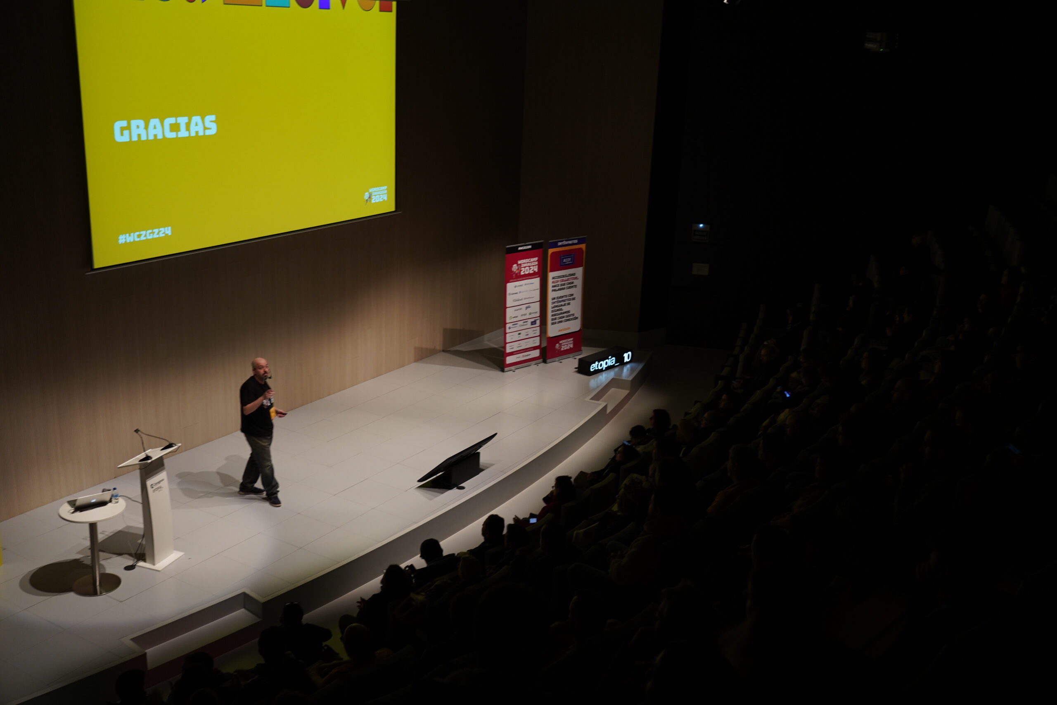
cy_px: 352
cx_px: 528
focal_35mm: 35
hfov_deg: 54.4
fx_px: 1028
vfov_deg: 37.9
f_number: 4
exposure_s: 1/60
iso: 640
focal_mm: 35
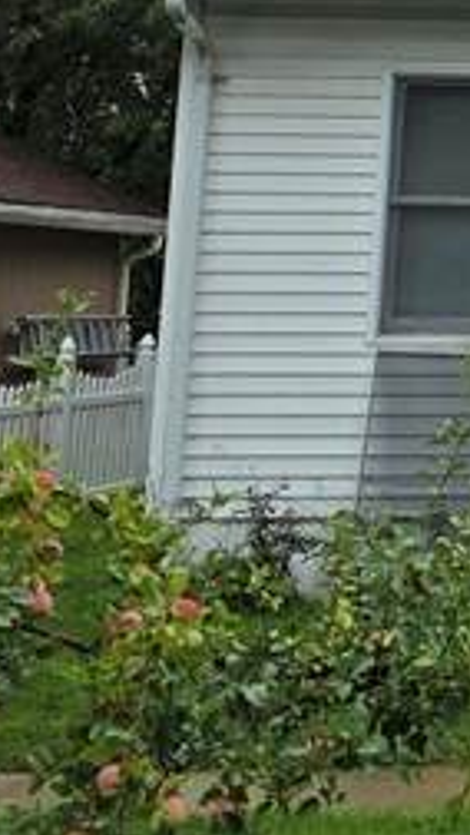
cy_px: -7
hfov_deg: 10.3
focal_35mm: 102
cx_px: 1122
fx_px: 2257
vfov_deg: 20.3
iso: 80
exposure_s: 1/2579
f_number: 1.7
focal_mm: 6.3
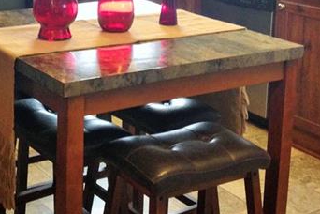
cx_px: 71
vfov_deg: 17.1
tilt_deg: -9.5
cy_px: -24
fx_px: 684
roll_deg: -2.0
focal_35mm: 77
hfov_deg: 25.9
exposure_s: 1/20
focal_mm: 4.12
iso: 160
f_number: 2.4
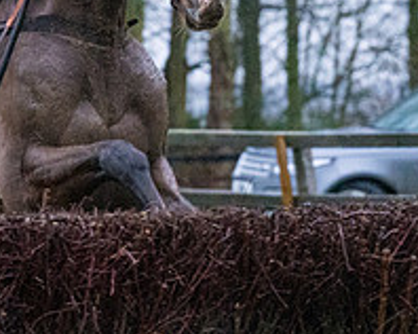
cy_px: 44
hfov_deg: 3.8
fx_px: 6340
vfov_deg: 3.0
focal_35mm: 513
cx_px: 69
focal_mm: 135
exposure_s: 1/640
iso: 5000
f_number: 5
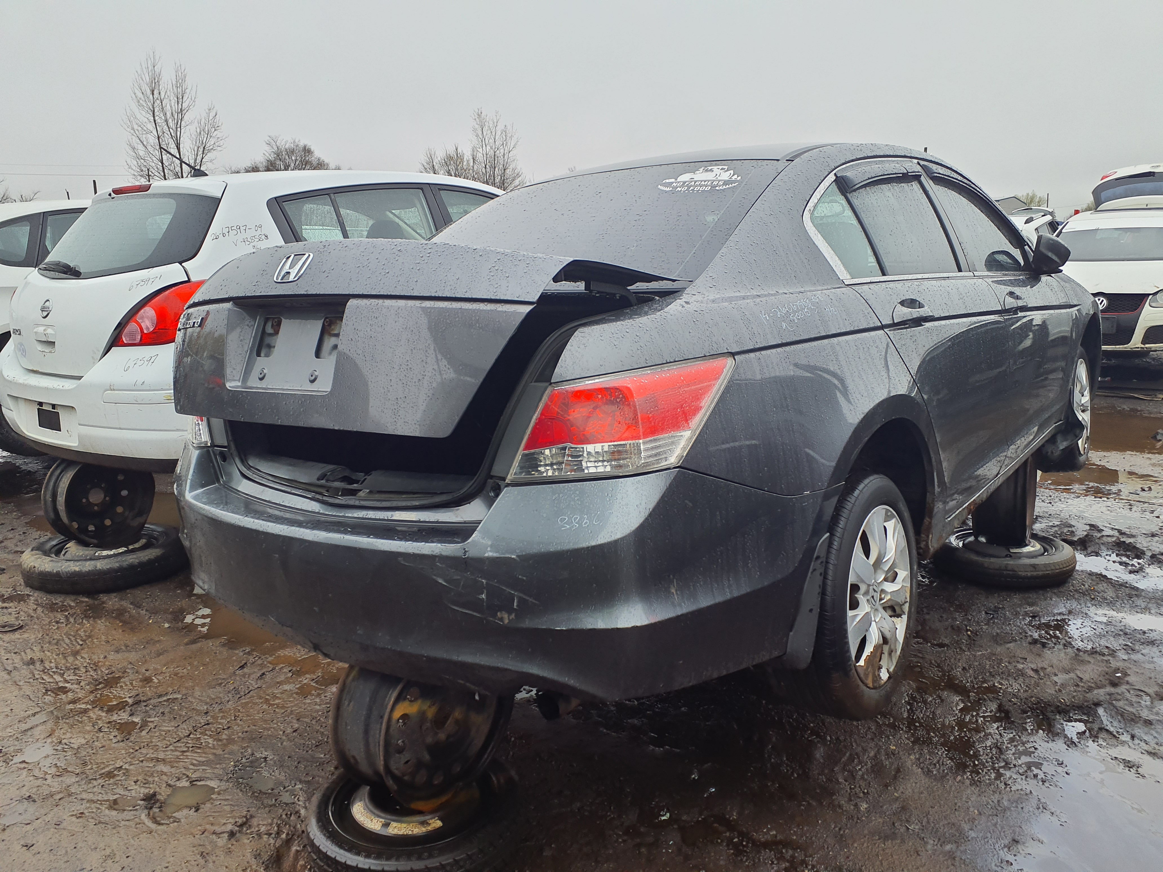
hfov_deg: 65.3
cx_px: 582
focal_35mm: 27
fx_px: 907
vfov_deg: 51.4
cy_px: 436
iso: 40
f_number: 1.9
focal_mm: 3.58
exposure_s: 1/458
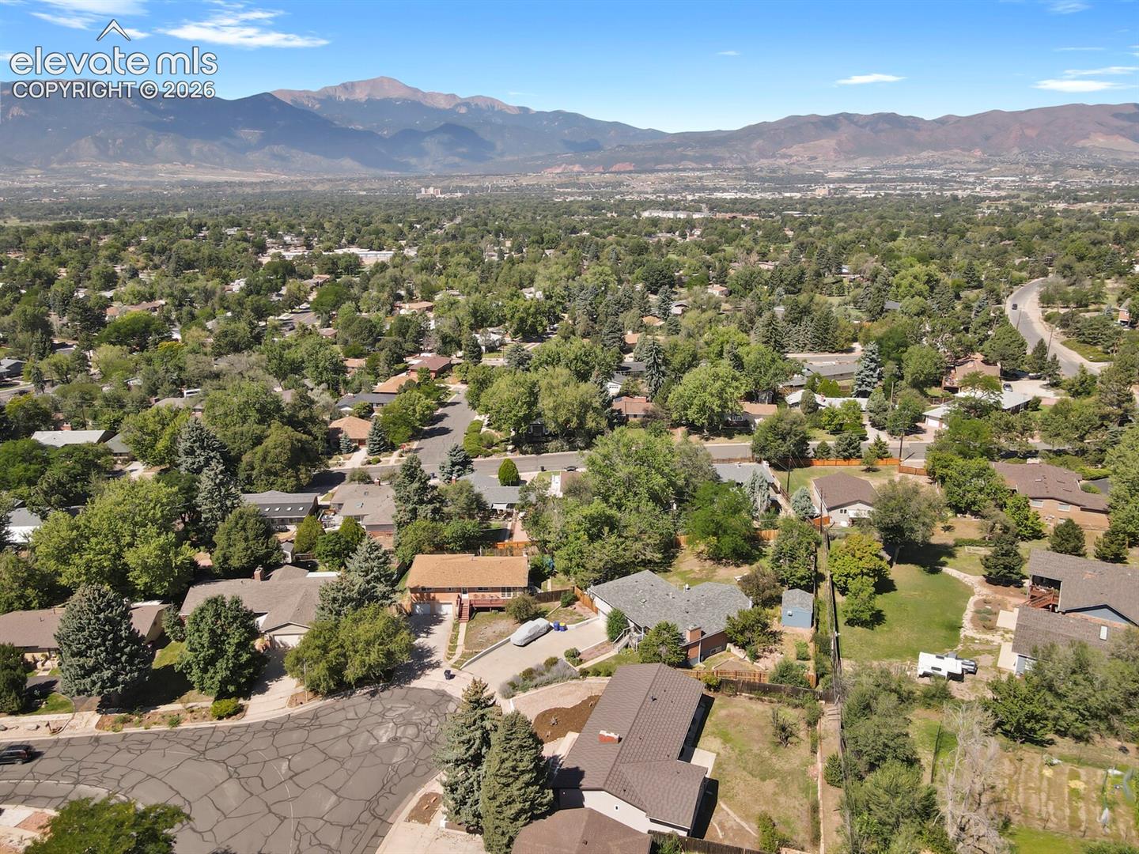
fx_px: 790
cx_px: 570
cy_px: 427
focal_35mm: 24
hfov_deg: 71.6
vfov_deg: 56.8
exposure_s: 1/350
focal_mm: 4.5
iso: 100
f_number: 2.8
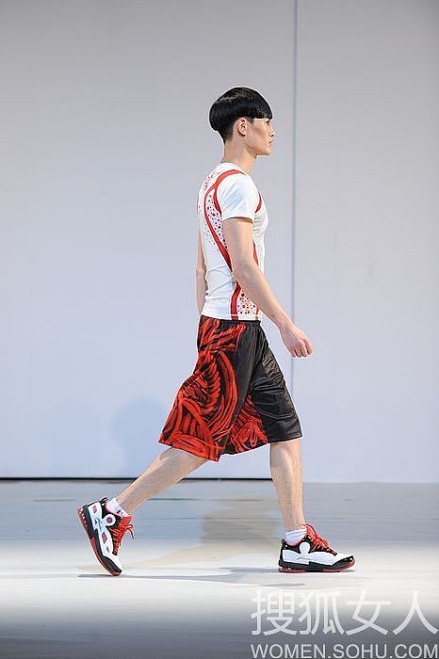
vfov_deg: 13.7
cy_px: 330
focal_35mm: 150
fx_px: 2746
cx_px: 220
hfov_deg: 9.1
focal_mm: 150
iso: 1600
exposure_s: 1/400
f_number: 3.2
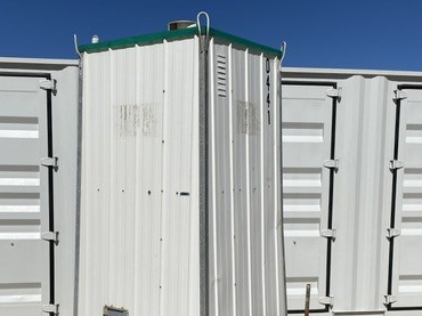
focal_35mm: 45
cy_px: 227
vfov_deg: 31.7
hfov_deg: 41.8
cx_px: 162
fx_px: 548
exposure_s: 1/10417
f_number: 1.8
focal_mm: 4.25
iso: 32
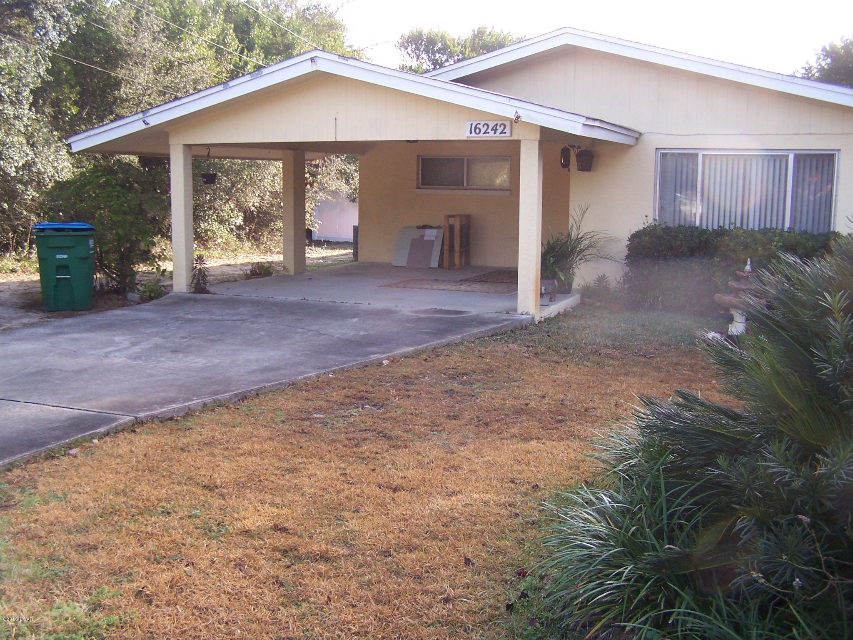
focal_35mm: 38
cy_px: 320
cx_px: 426
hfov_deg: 49.0
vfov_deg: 37.7
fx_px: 936
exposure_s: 1/125
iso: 80
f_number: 2.8
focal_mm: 6.3
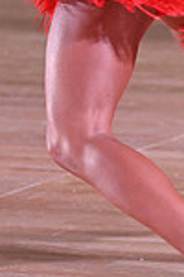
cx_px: 196
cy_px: -116
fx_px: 4308
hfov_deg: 2.4
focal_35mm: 562
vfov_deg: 3.7
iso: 5000
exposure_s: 1/400
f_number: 4.5
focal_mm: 145
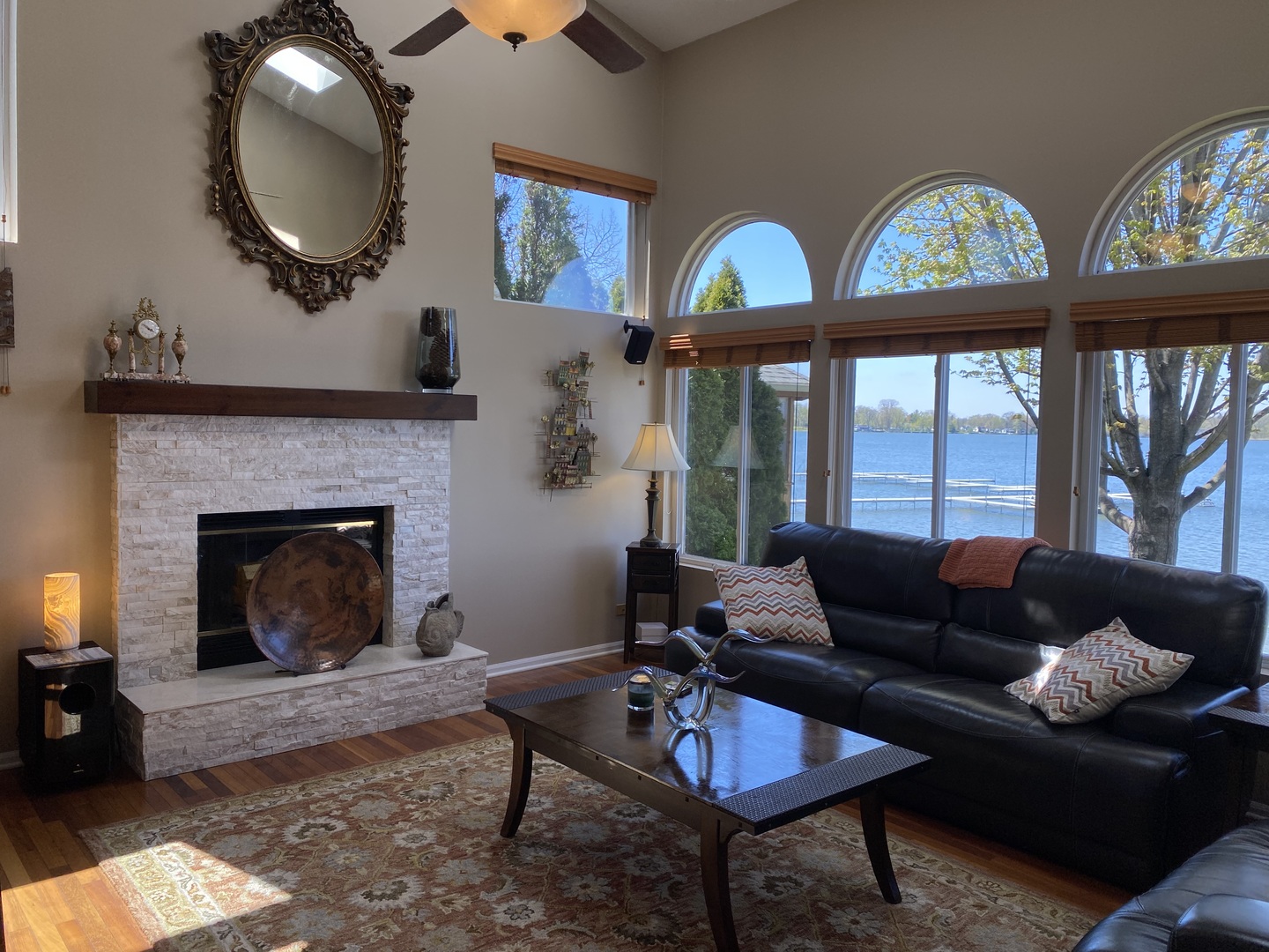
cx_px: 634
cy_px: 476
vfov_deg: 53.1
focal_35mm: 26
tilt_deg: -2.5
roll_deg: -1.1
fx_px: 953
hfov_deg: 67.3
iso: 32
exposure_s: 1/336
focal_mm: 4.25
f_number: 1.8
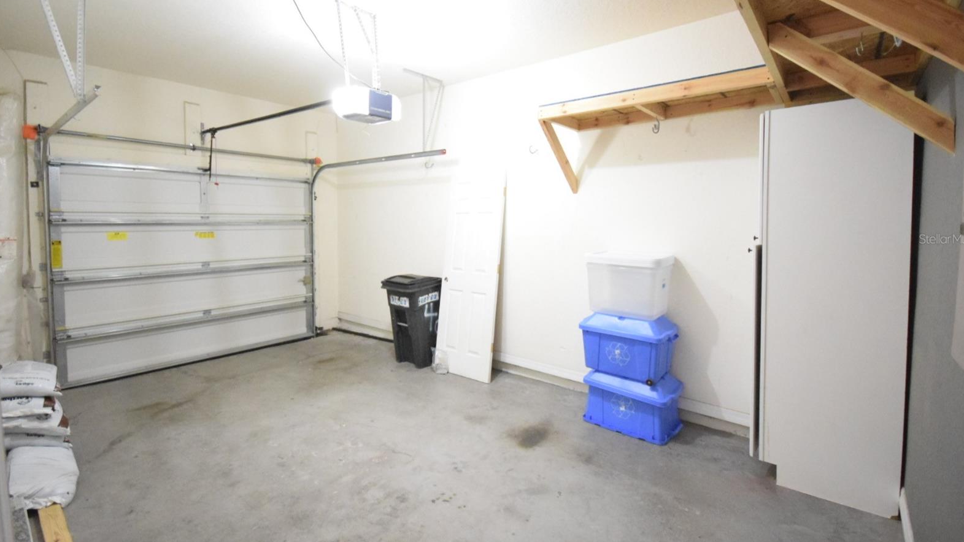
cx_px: 485
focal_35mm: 16
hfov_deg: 99.4
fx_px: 409
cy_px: 239
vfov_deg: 66.9
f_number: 4
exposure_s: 1/60
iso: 8000
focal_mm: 10
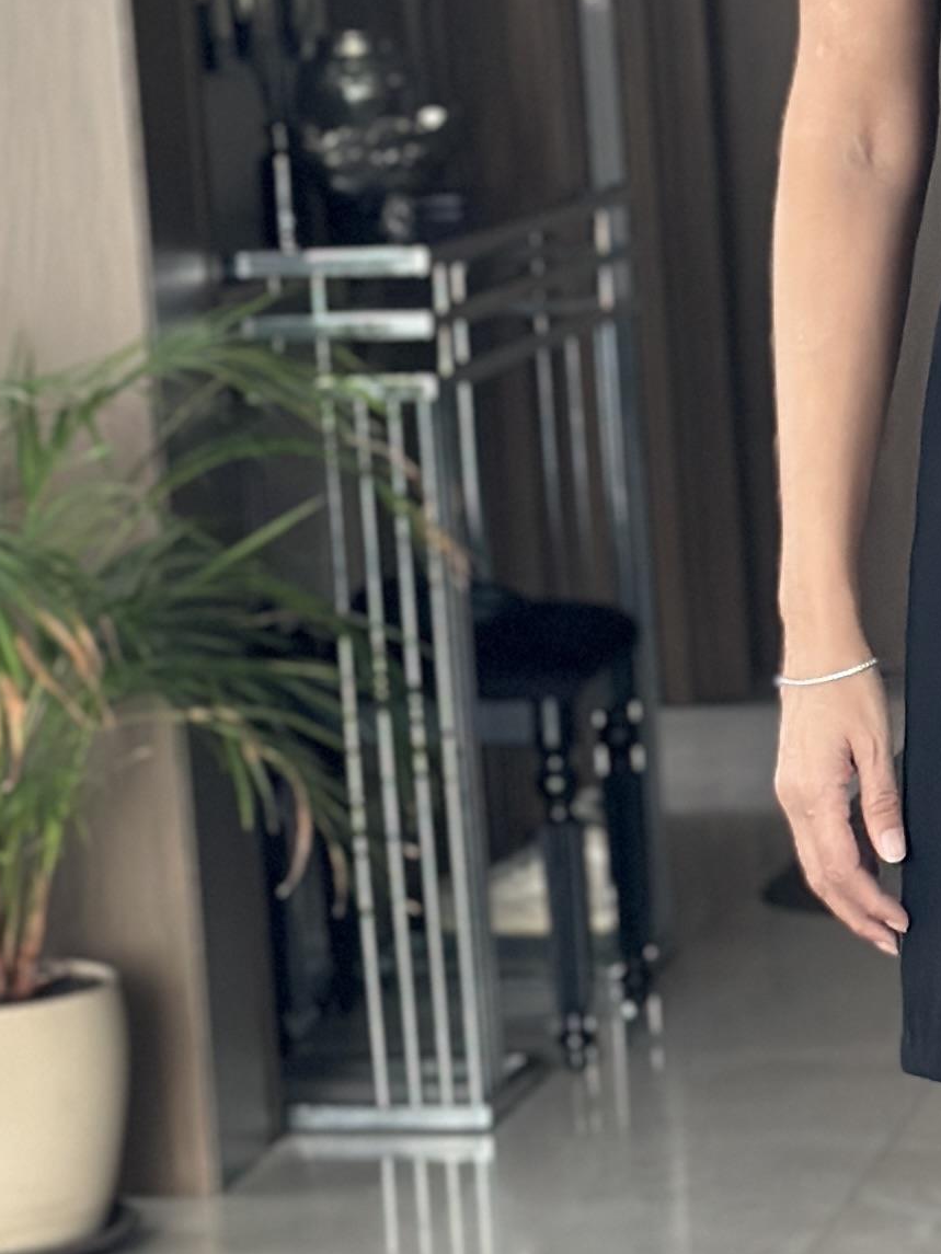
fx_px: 6124
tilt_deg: -18.2
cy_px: 555
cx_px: 1323
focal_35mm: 169
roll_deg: +3.6
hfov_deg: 8.6
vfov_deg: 11.7
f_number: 1.78
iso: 400
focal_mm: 6.86
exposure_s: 1/44
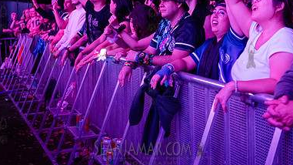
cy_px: 17
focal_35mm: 51
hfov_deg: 40.6
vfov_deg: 22.9
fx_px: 396
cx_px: 151
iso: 6400
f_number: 2.8
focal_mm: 32
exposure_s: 1/125
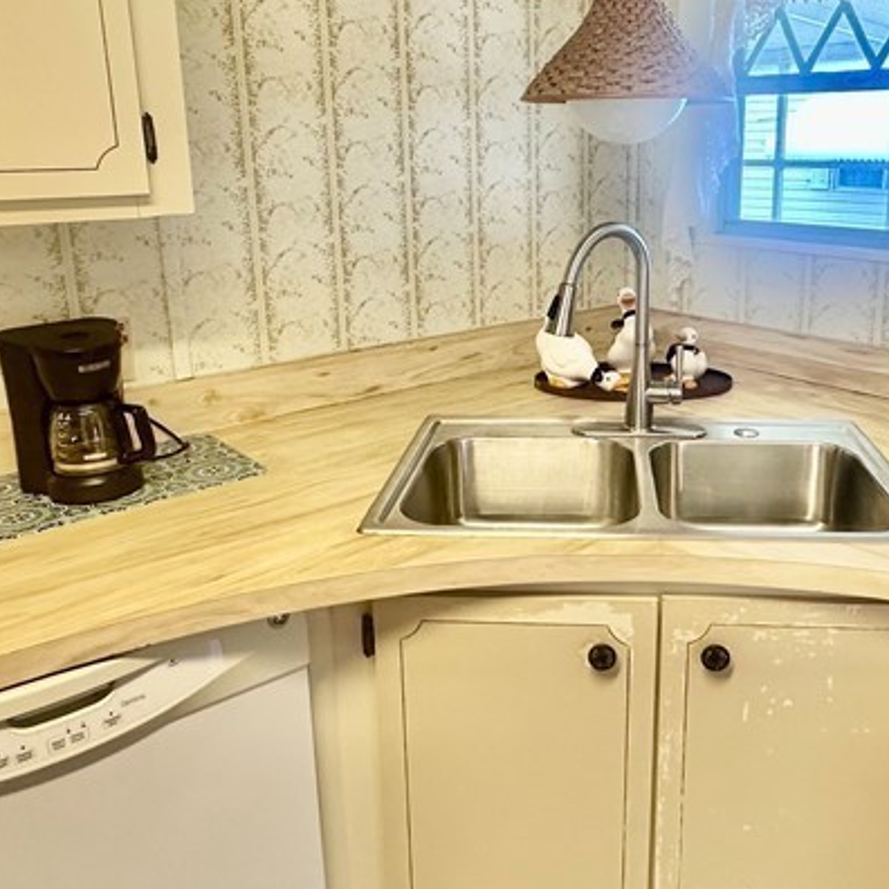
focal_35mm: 32
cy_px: 373
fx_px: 930
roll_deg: +0.3
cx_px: 563
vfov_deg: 50.9
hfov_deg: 50.5
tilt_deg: -14.6
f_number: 2.2
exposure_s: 1/60
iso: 160
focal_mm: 2.22
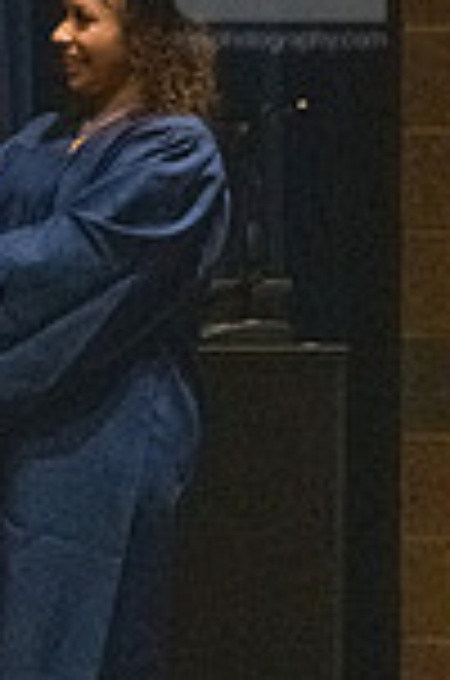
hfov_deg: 2.4
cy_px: 405
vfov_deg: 3.6
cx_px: -214
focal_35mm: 581
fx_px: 10943
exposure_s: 1/400
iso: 10000
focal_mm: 130
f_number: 3.2
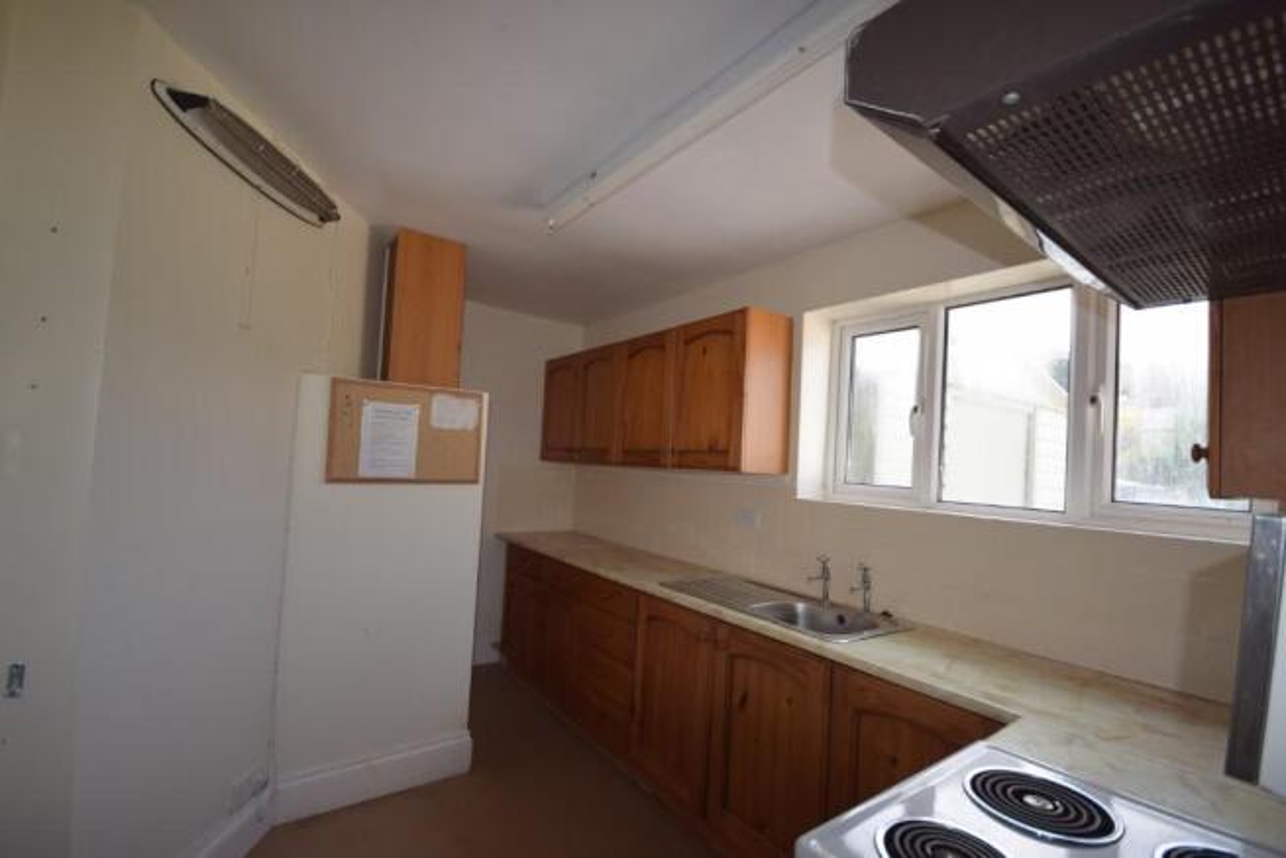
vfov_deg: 77.4
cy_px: 429
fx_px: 536
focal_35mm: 15
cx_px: 643
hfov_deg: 100.4
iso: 280
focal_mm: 10
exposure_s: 1/200
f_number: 4
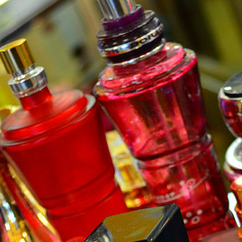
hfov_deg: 13.9
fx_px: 989
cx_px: 194
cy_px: 272
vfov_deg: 13.6
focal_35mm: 125
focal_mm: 24
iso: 320
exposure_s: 1/30
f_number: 4
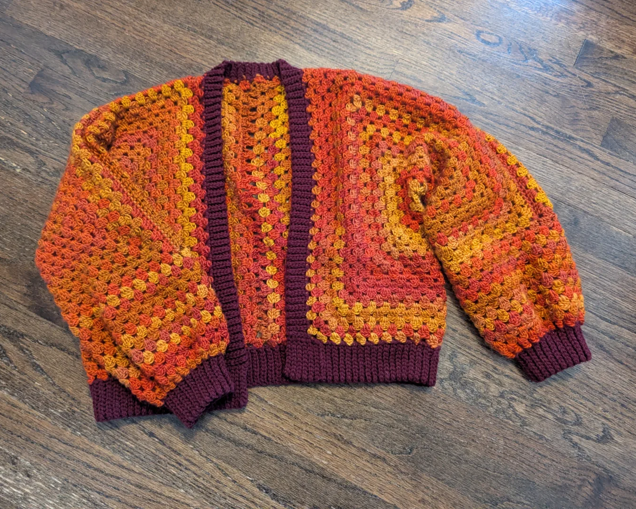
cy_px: 254
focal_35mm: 25
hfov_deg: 68.1
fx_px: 471
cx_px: 310
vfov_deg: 56.8
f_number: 1.85
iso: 2757
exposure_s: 1/40
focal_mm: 6.81
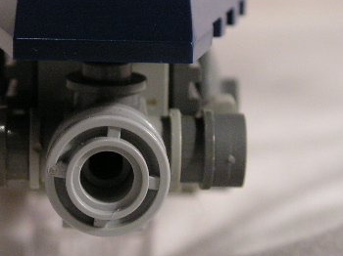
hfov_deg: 14.0
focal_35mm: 141
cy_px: 110
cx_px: 110
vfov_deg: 10.5
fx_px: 1396
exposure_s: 1/25
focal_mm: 12.9
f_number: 3.3
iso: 200
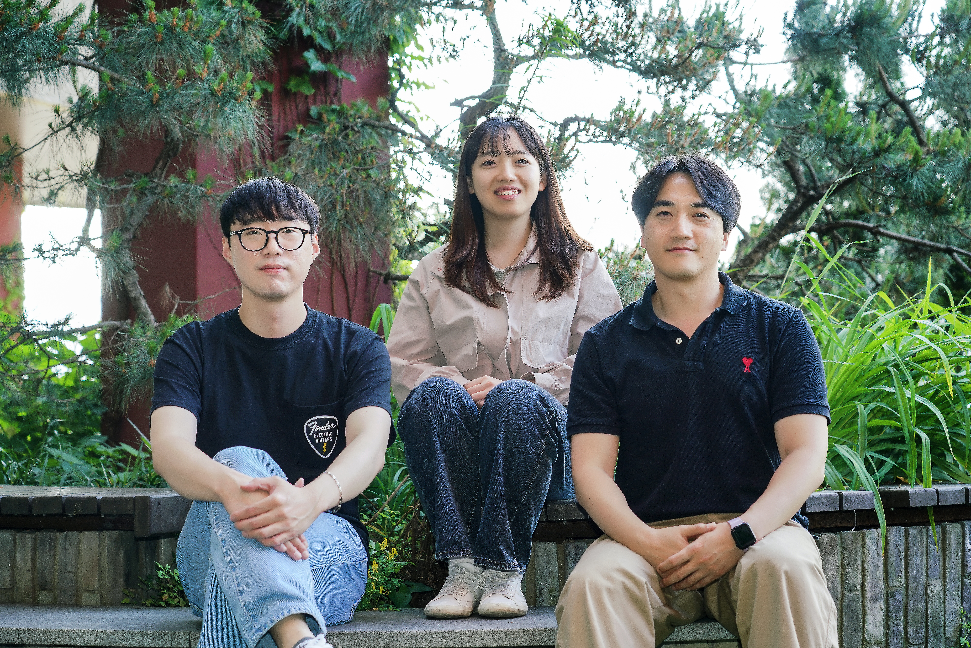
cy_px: 324
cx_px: 486
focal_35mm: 67
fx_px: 1807
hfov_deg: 30.1
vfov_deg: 20.3
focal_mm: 67
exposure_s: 1/125
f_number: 4.5
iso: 400
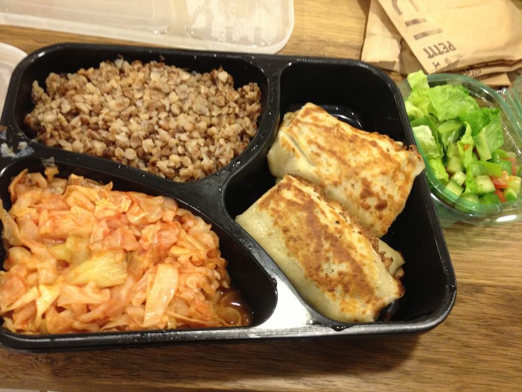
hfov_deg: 52.6
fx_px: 528
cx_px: 261
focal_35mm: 35
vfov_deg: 40.7
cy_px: 196
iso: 200
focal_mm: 4.28
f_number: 2.4
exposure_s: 1/20
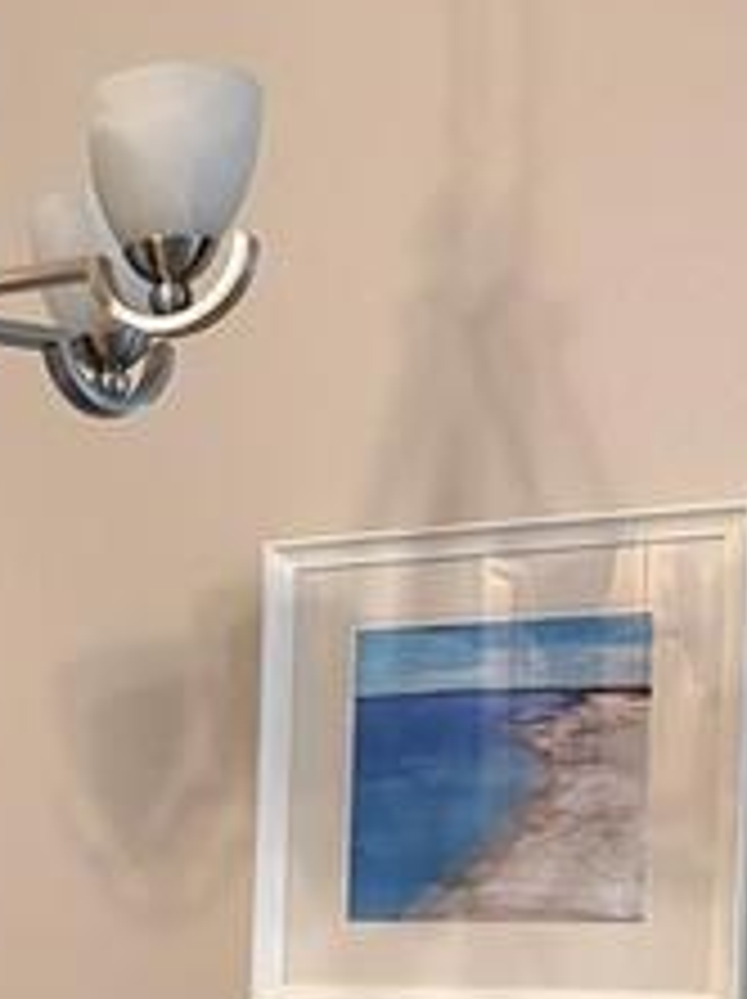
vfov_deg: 20.8
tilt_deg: -2.7
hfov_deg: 15.4
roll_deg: -0.4
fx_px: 2595
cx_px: -284
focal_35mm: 90
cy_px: 1094
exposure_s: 1/40
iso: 640
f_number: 1.6
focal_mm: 5.96
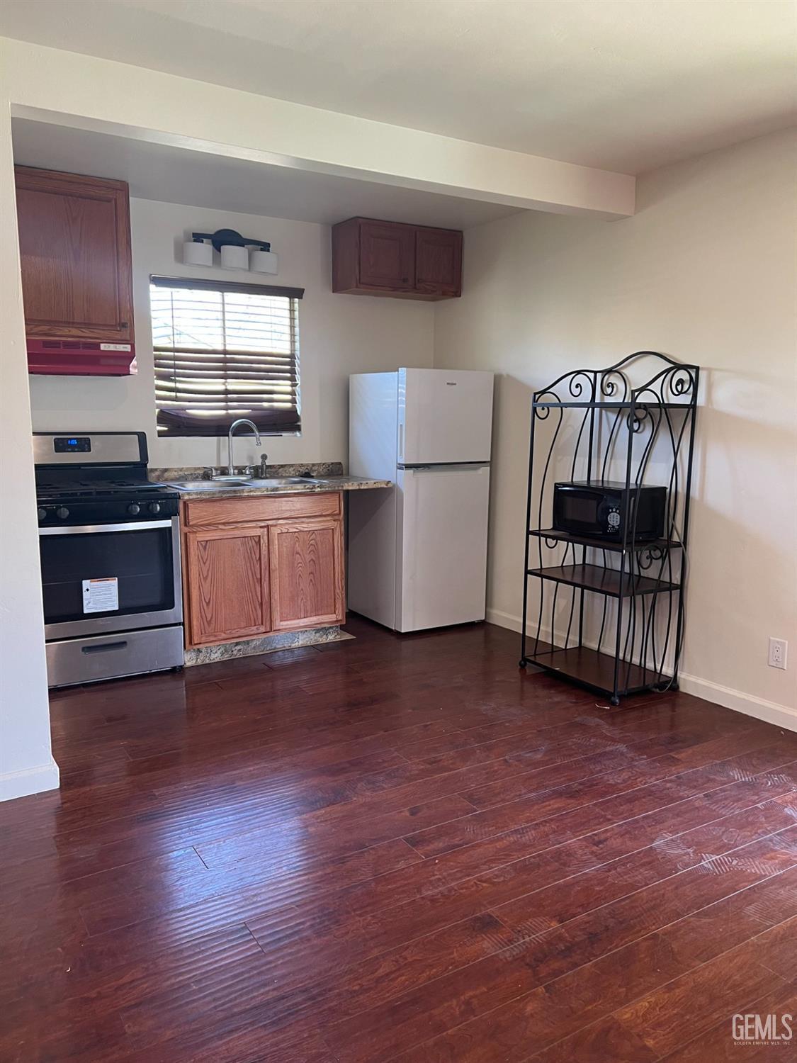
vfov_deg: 67.3
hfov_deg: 53.1
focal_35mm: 26
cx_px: 398
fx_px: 798
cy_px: 532
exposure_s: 1/60
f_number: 1.5
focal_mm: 5.7
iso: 125
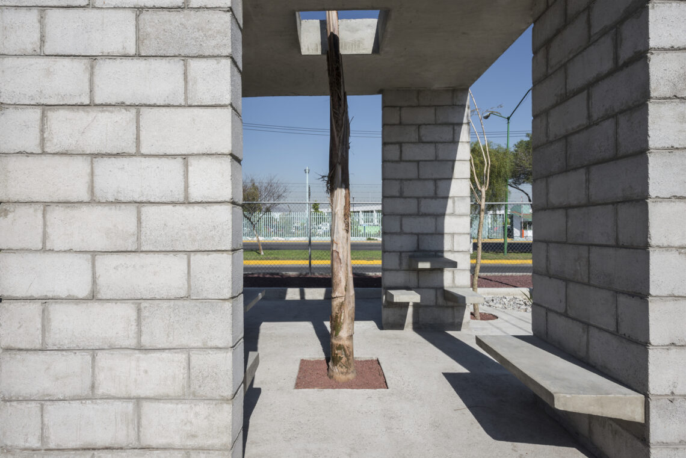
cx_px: 343
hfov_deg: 84.0
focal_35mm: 20
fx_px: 381
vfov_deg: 62.0
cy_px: 229
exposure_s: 1/40
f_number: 22
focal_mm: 20
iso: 100
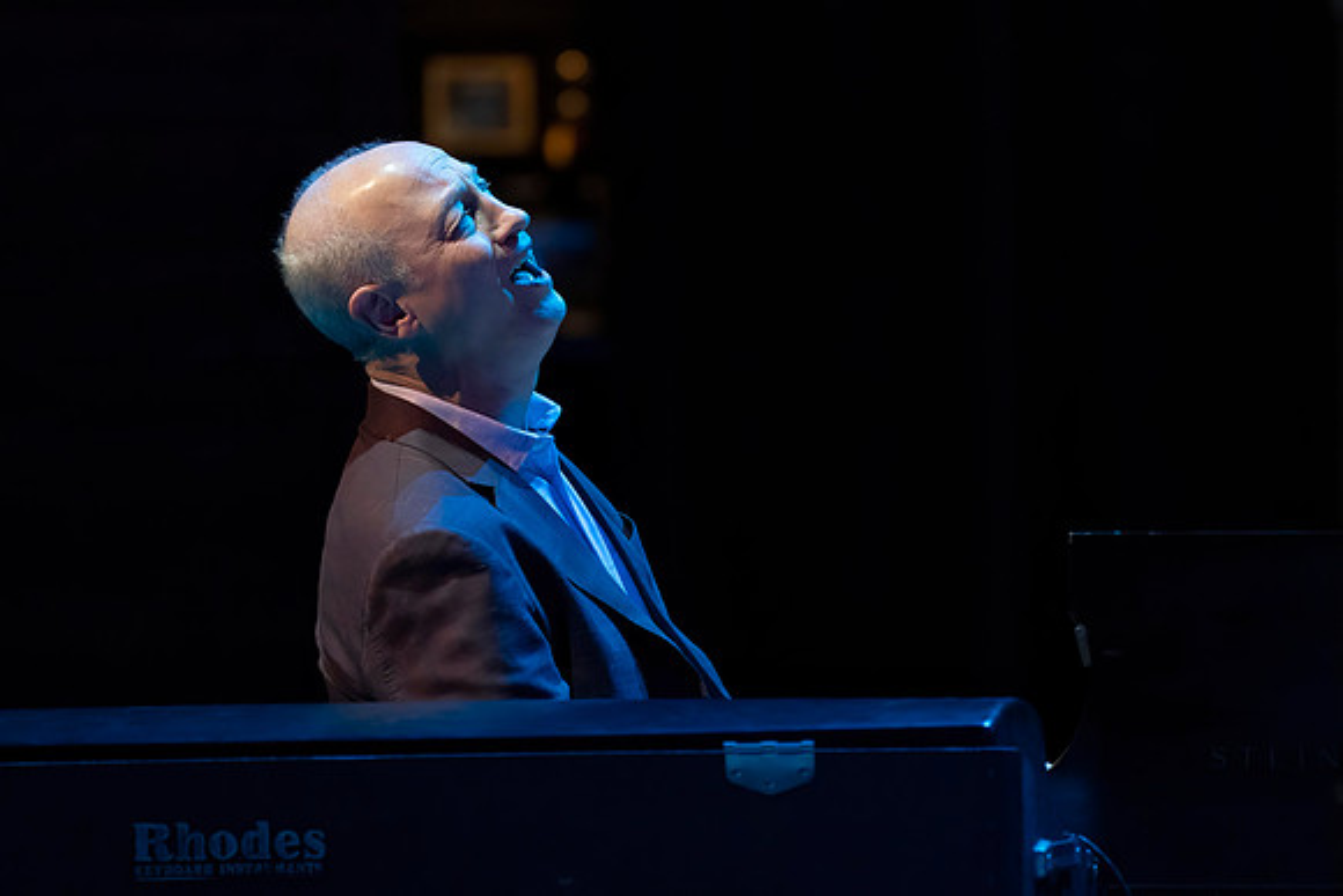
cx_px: 642
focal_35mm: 604
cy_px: 329
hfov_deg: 3.4
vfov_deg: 2.3
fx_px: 22555
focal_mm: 400
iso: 5000
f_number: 5.6
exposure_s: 1/250
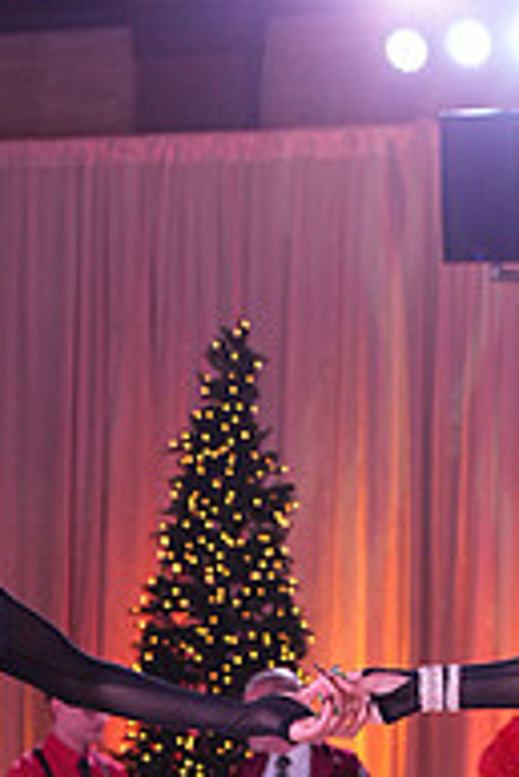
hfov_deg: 6.5
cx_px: 412
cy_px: 1047
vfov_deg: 9.6
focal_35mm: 210
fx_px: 4533
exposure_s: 1/200
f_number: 5.6
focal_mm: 70
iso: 2000
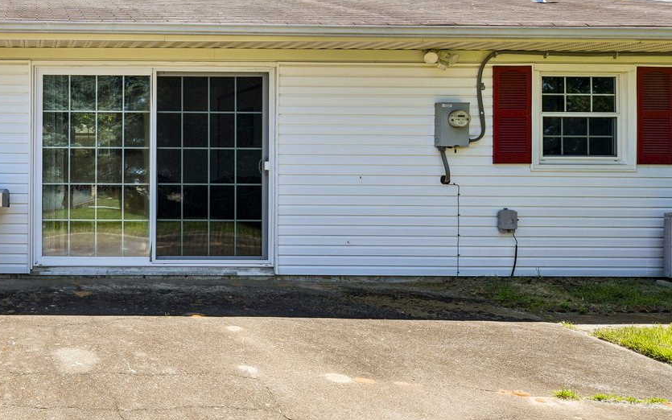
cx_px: 28
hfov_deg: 47.6
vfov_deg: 36.1
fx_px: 641
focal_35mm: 35
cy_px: 160
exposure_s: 1/200
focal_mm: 14
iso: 100
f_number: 8
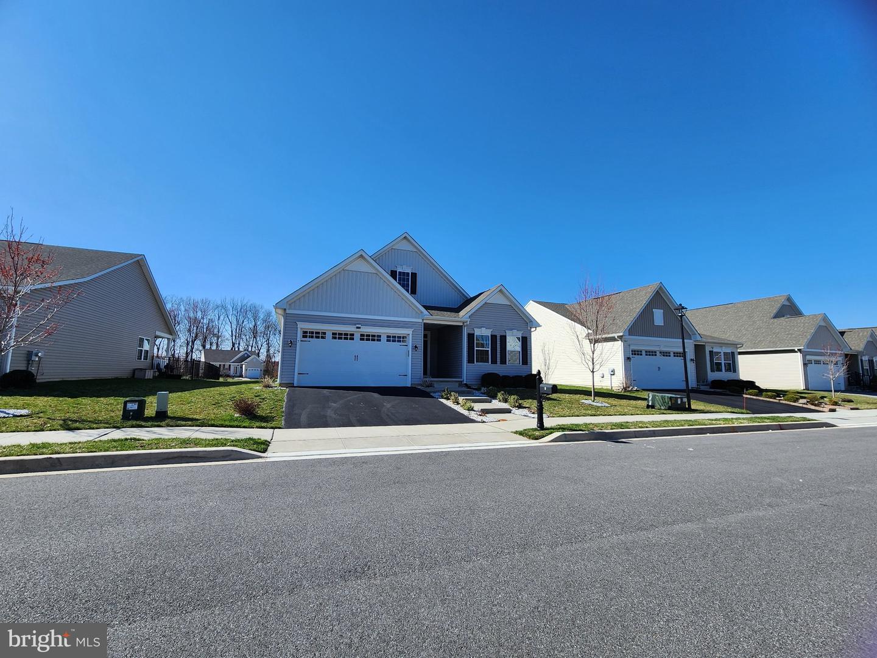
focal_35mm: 13
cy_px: 329
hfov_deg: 106.2
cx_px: 438
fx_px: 329
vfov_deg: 89.9
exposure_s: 1/1695
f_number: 2.2
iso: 50
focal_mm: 2.2
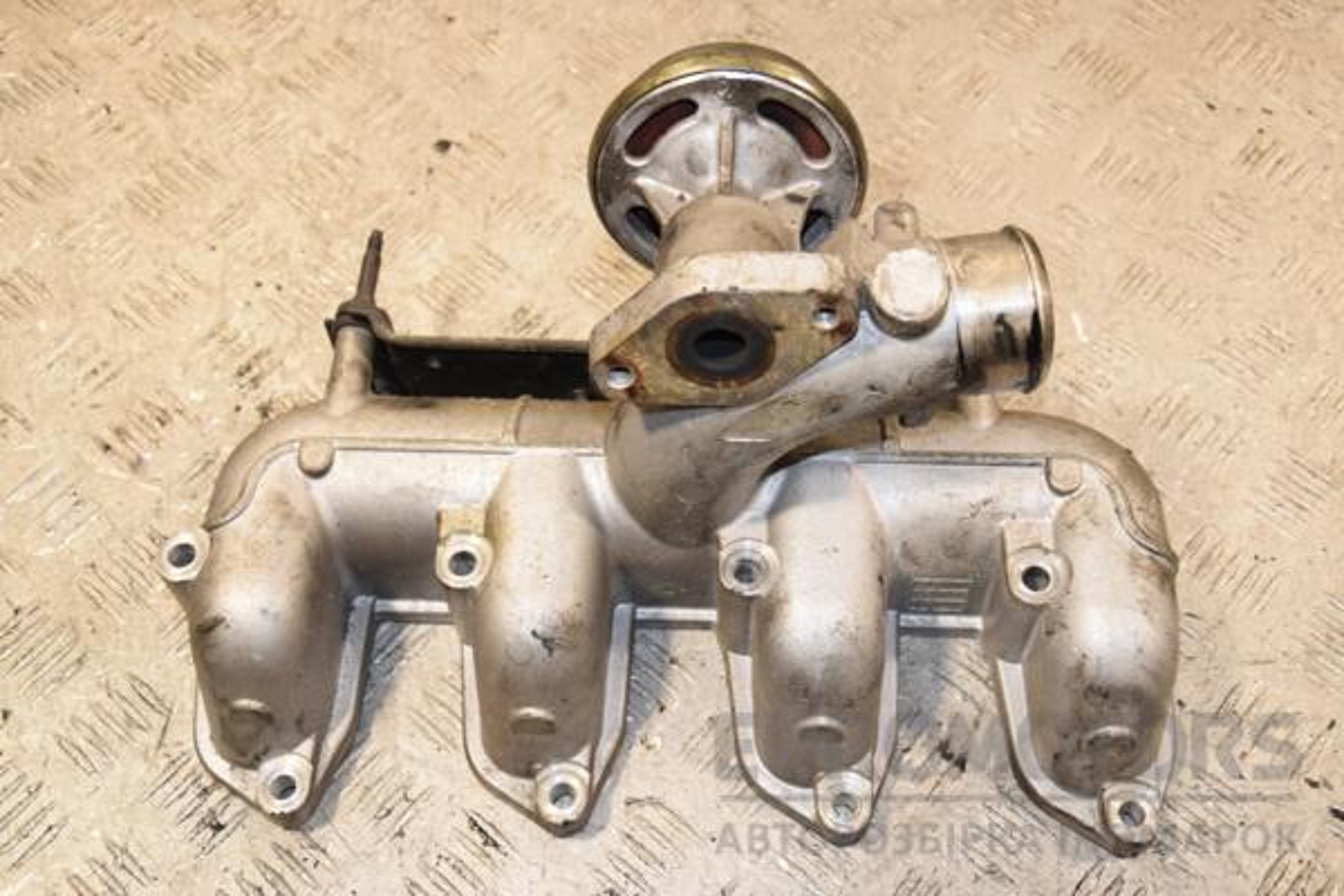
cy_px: 448
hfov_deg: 43.6
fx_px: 1680
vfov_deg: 29.9
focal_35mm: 45
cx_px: 672
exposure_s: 1/200
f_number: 6.3
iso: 800
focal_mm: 30
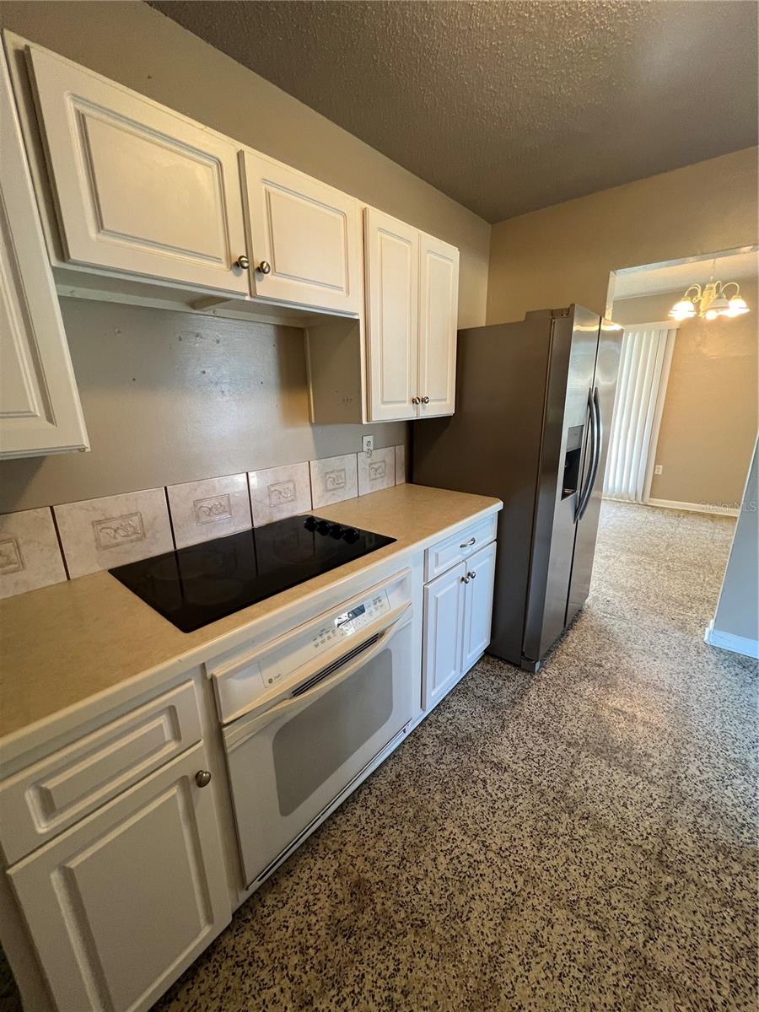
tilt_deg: -14.8
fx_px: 380
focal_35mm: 13
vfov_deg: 106.2
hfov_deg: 89.9
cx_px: 380
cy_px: 506
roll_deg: +1.5
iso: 160
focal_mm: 1.57
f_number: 1.8
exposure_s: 1/60
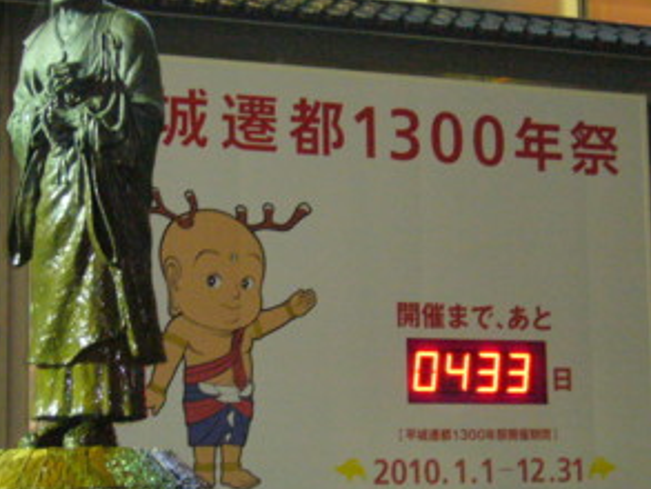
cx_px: 264
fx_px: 1844
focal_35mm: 98
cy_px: 221
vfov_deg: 15.1
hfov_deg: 20.0
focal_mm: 9.9
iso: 400
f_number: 3.6
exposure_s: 1/8
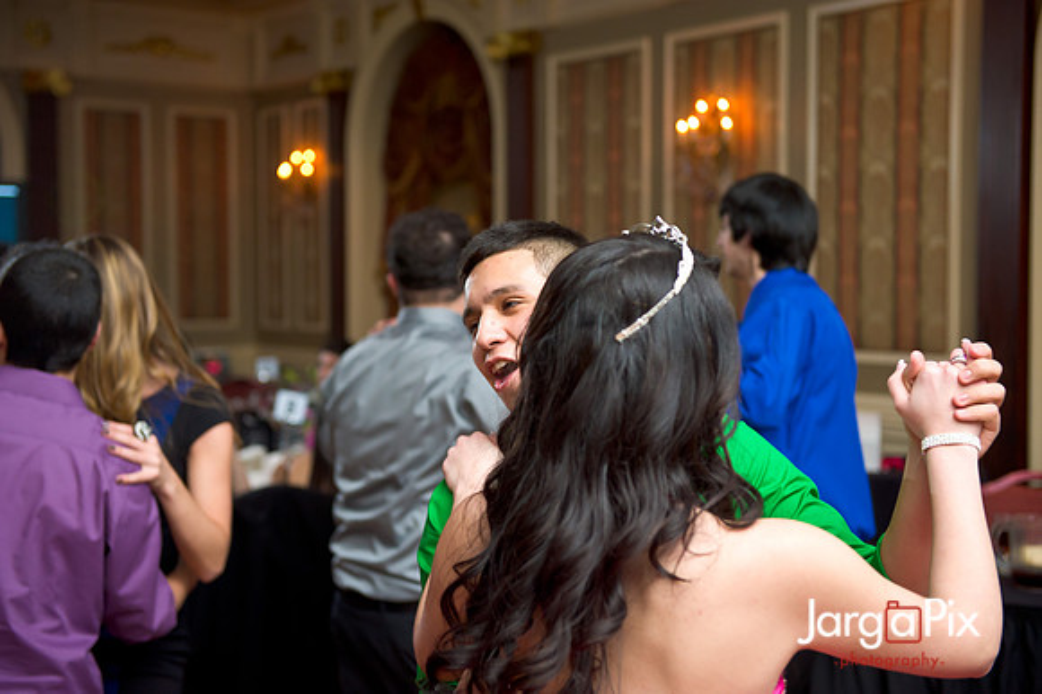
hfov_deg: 36.3
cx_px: 521
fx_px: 1591
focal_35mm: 55
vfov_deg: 24.6
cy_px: 347
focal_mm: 55
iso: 1600
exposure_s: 1/125
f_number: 3.2
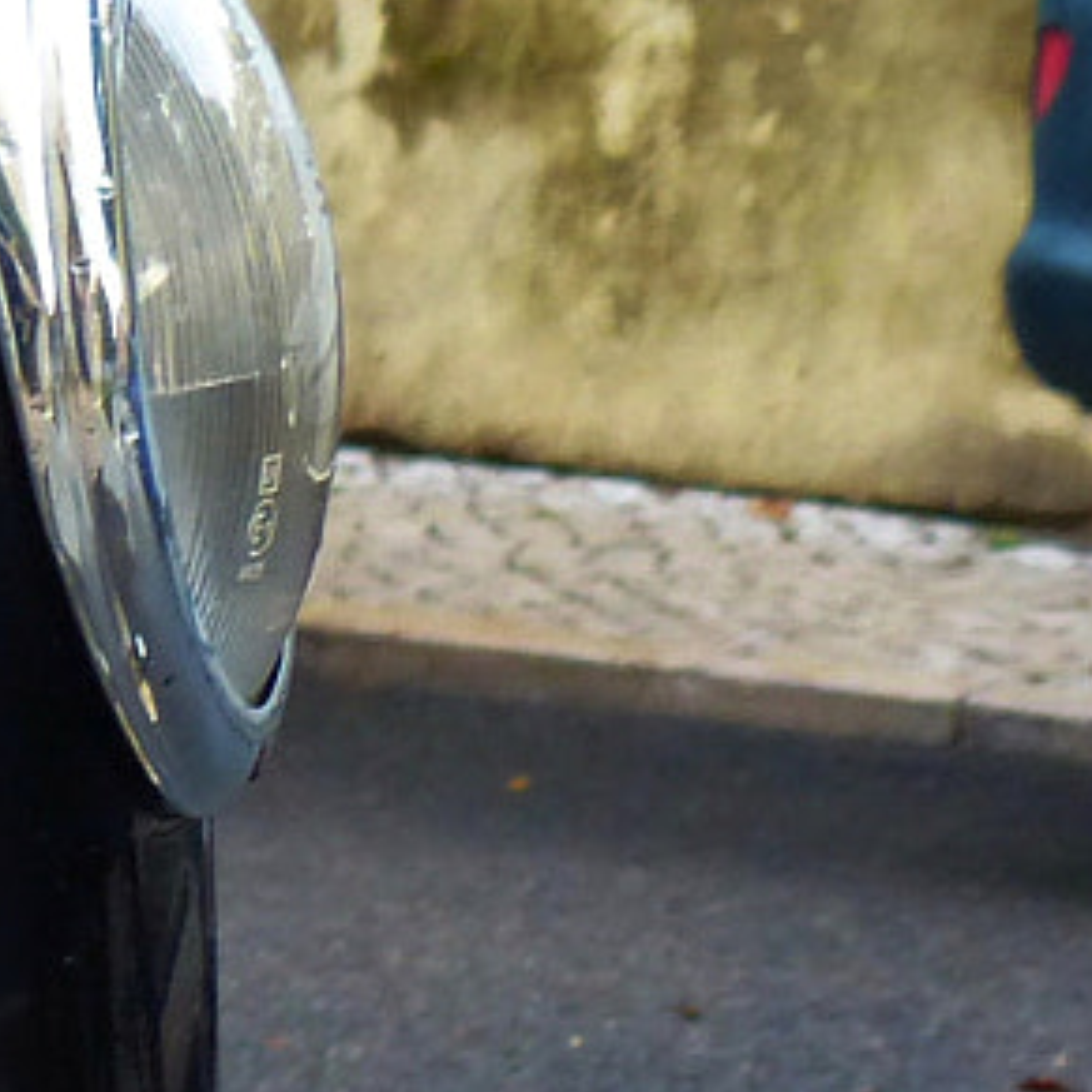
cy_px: 717
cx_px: -1452
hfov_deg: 6.2
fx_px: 9708
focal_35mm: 272
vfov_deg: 6.4
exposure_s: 1/50
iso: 200
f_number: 2.8
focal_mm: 10.1
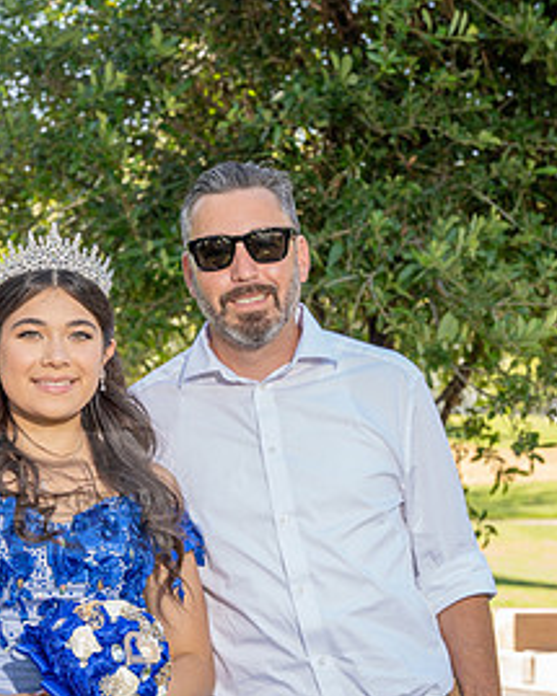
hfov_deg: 12.2
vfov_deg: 15.3
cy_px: 428
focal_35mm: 126
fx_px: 2598
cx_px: 80
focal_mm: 51.5
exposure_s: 1/125
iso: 80
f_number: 5
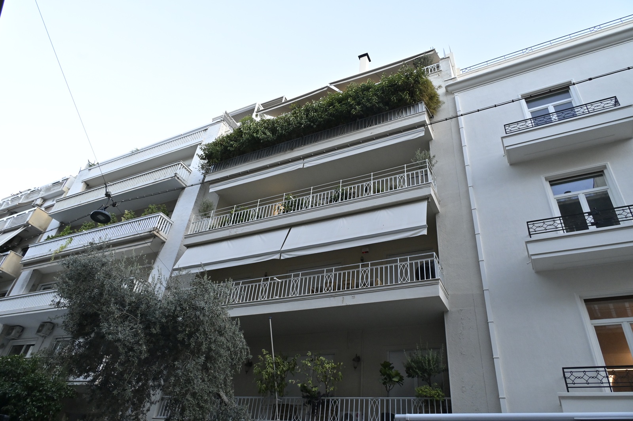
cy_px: 210
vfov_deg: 53.1
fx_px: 422
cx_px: 316
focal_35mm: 24
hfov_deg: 73.8
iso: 3200
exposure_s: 1/200
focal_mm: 24
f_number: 8
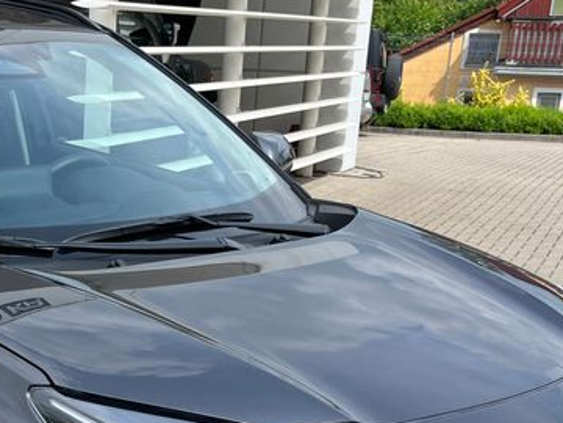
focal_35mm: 74
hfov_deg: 25.3
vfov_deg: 19.2
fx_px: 1204
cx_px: 30
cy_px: 440
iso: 50
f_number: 1.6
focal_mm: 5.1
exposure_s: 1/1957
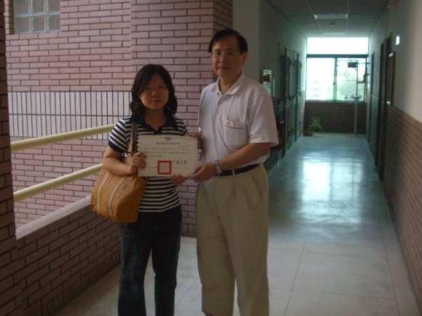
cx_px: 203
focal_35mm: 42
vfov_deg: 34.3
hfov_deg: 44.8
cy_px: 167
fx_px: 512
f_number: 5.6
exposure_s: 1/160
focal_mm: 7.9
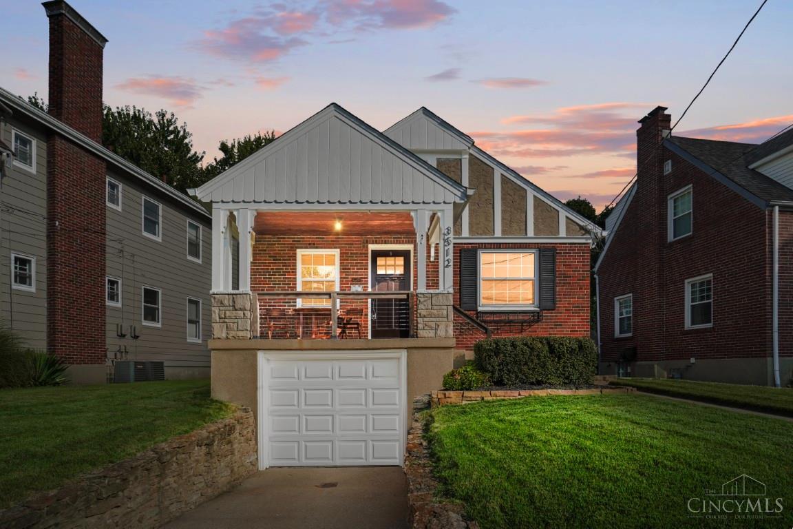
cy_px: 264
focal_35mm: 18
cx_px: 396
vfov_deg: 67.4
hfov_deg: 90.0
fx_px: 396
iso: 100
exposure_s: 1/250
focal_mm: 12
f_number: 8
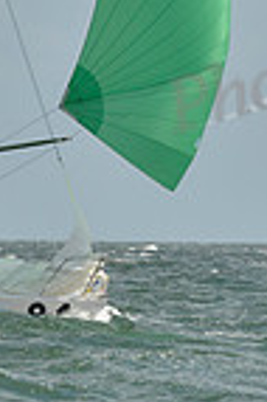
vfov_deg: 2.1
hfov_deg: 1.4
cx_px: 24
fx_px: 10861
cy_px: -332
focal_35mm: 974
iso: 280
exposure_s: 1/1250
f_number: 8
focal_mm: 240
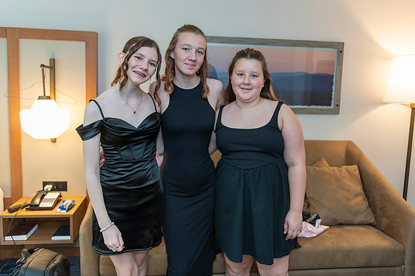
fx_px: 371
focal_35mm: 32
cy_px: 118
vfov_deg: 40.8
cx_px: 227
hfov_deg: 58.4
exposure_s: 1/160
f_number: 2.8
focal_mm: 28
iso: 1250
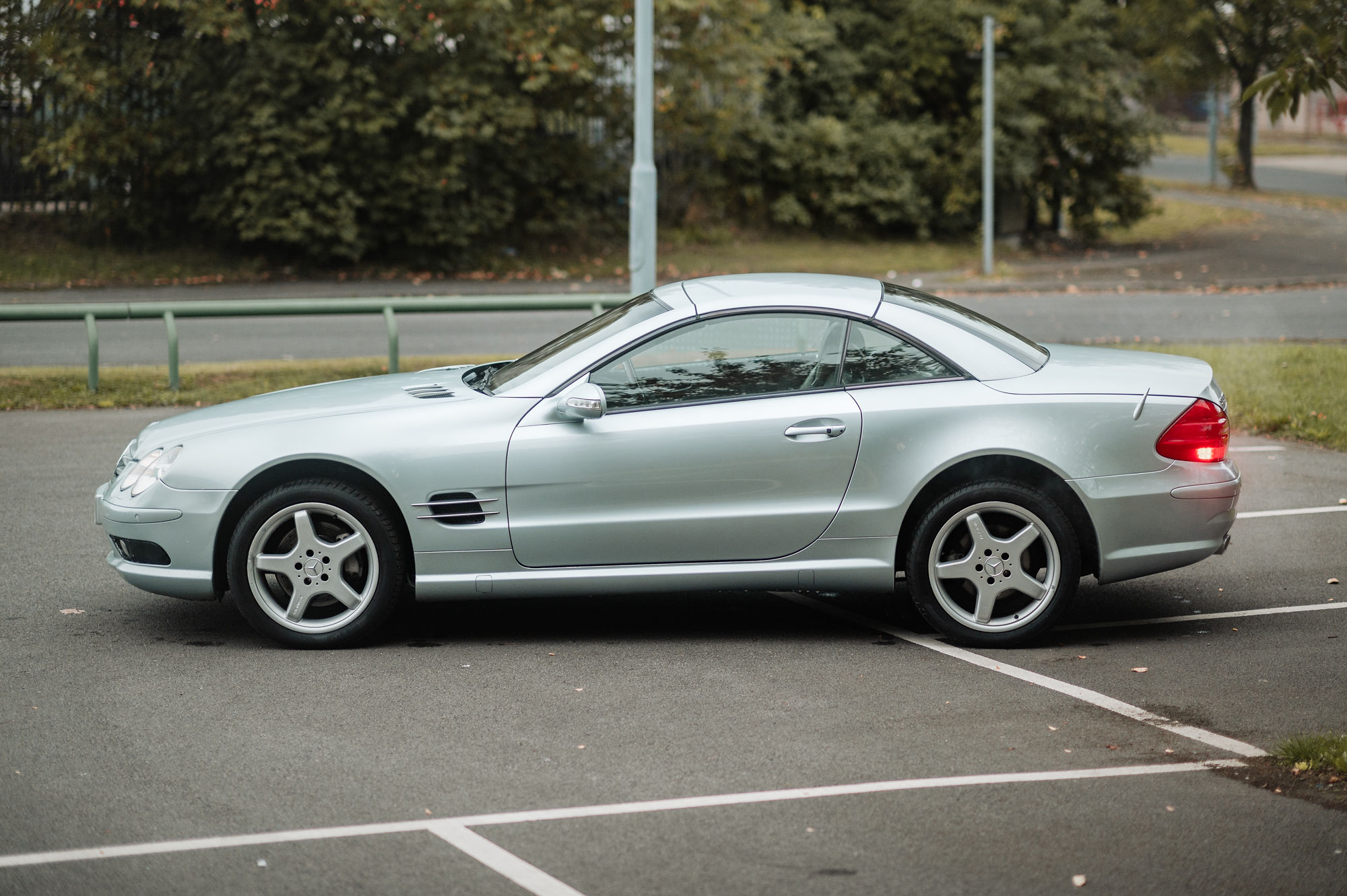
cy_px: 414
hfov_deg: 22.3
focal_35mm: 91
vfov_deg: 14.9
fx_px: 3420
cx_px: 725
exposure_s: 1/100
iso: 400
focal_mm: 85
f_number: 1.8
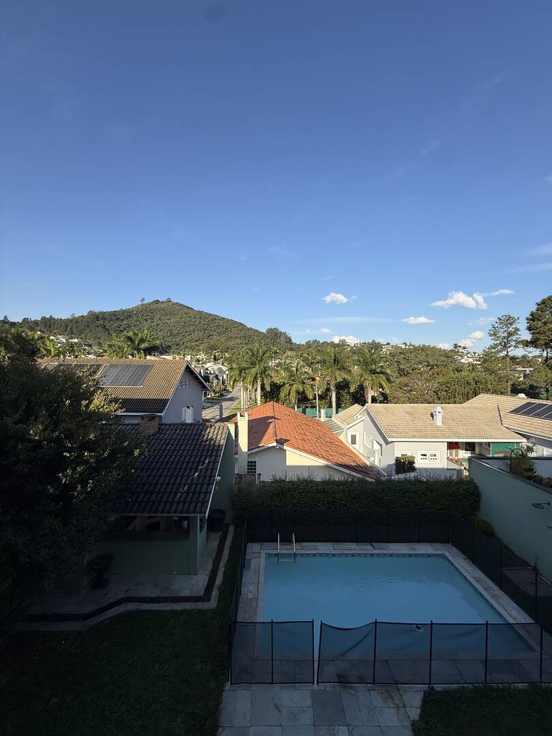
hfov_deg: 85.7
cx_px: 276
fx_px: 298
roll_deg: -1.5
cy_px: 368
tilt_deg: +1.5
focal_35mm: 14
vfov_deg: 102.1
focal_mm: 2.22
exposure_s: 1/1534
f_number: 2.2
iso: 50
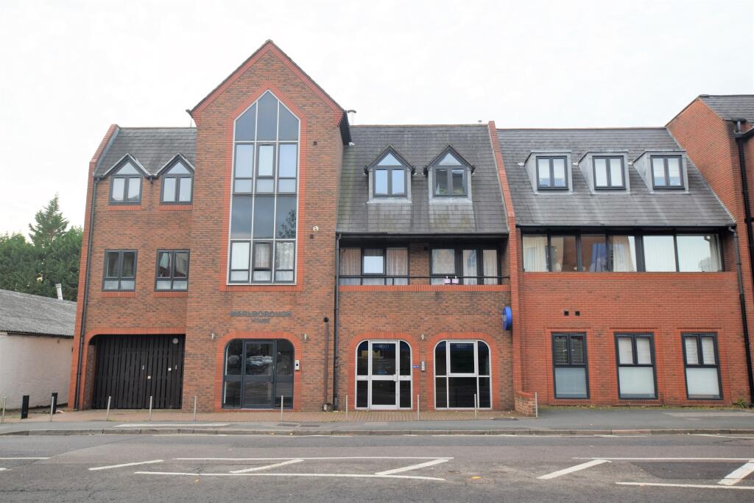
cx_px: 377
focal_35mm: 30
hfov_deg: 61.9
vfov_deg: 43.6
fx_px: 628
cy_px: 252
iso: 400
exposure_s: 1/200
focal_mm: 20
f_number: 7.1
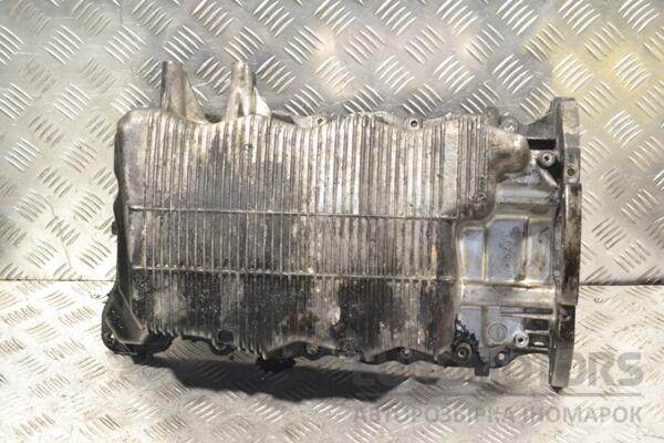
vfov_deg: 23.8
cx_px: 332
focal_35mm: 57
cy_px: 222
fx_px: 1051
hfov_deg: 35.1
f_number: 6.3
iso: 3200
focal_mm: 38
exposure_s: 1/160
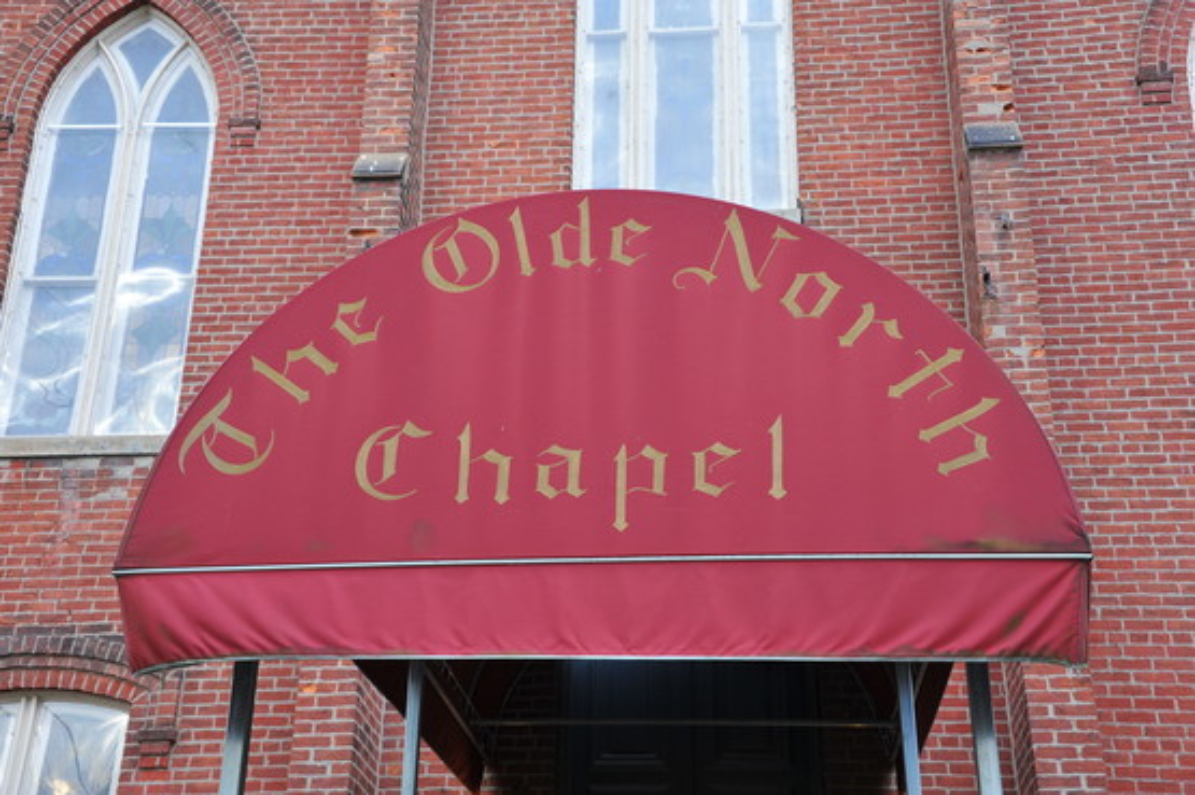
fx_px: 1592
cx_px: 598
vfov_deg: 28.0
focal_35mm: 48
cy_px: 398
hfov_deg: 41.1
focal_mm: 48
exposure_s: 1/30
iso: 500
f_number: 10
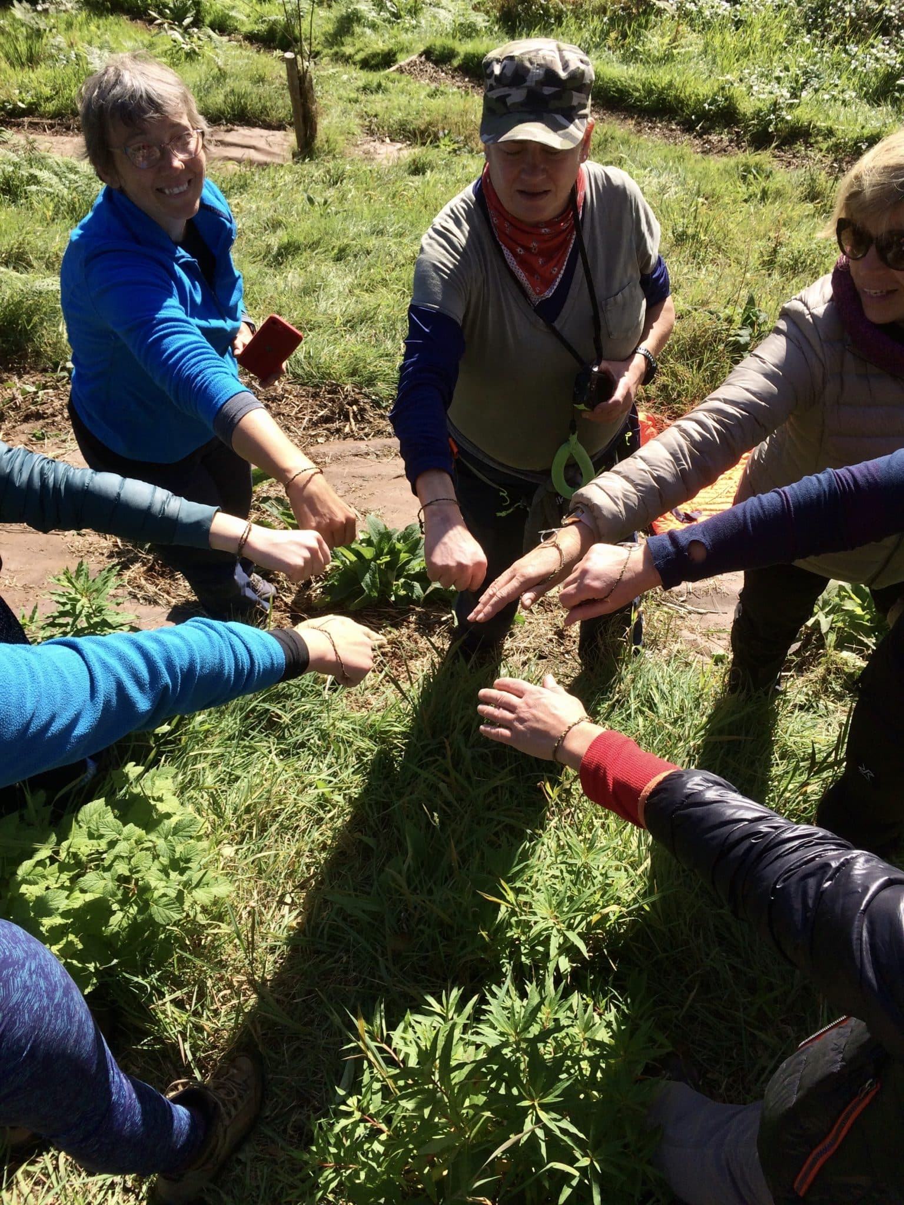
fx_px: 1010
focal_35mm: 29
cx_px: 452
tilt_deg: -56.1
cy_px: 602
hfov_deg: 48.2
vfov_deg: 61.7
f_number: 2.2
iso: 32
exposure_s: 1/1001
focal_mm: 4.15
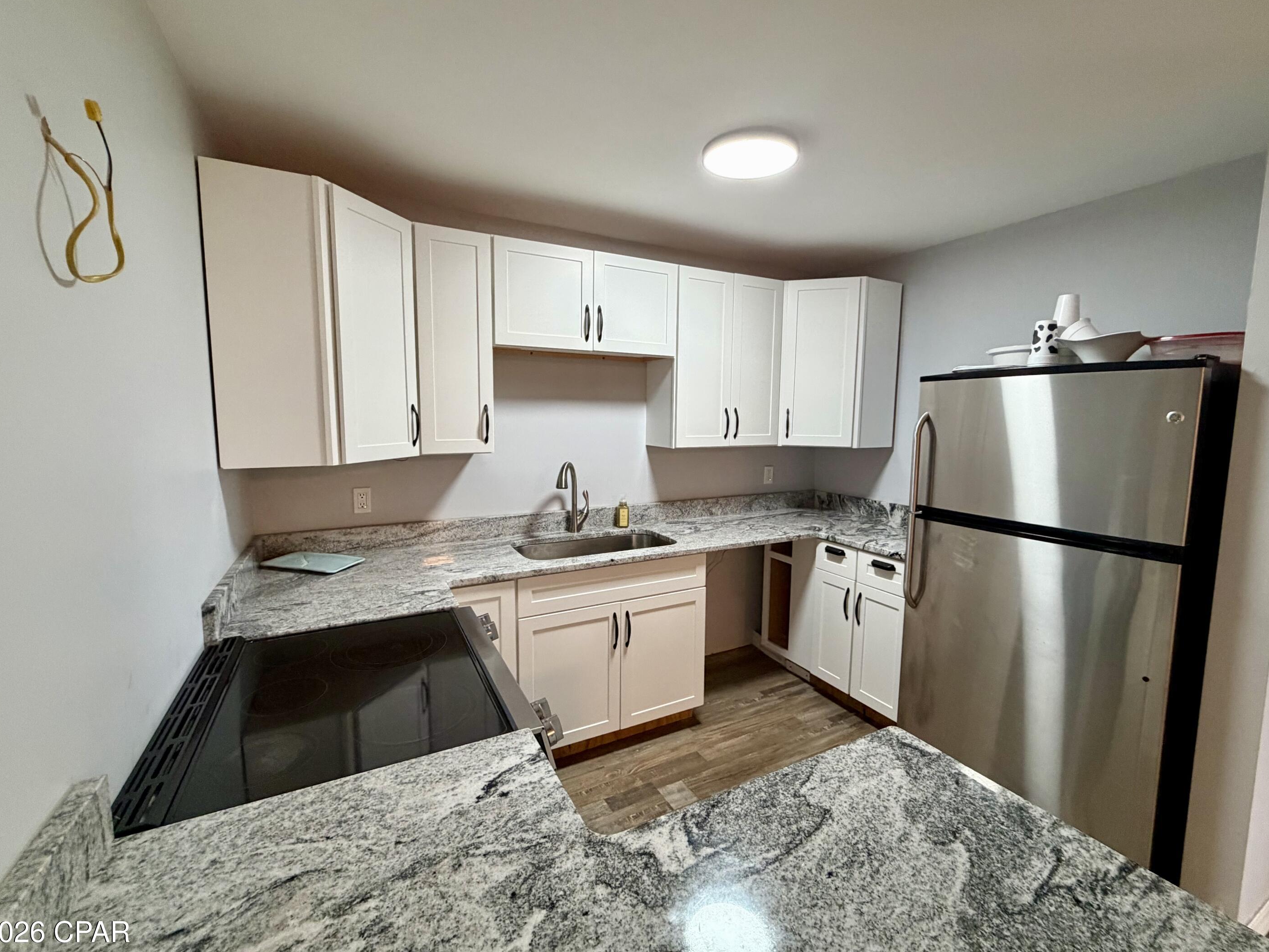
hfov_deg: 98.2
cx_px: 638
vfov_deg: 81.7
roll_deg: -1.3
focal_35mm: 15
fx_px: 550
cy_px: 469
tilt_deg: -6.4
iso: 320
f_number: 2.2
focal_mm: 2.22
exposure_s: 1/60
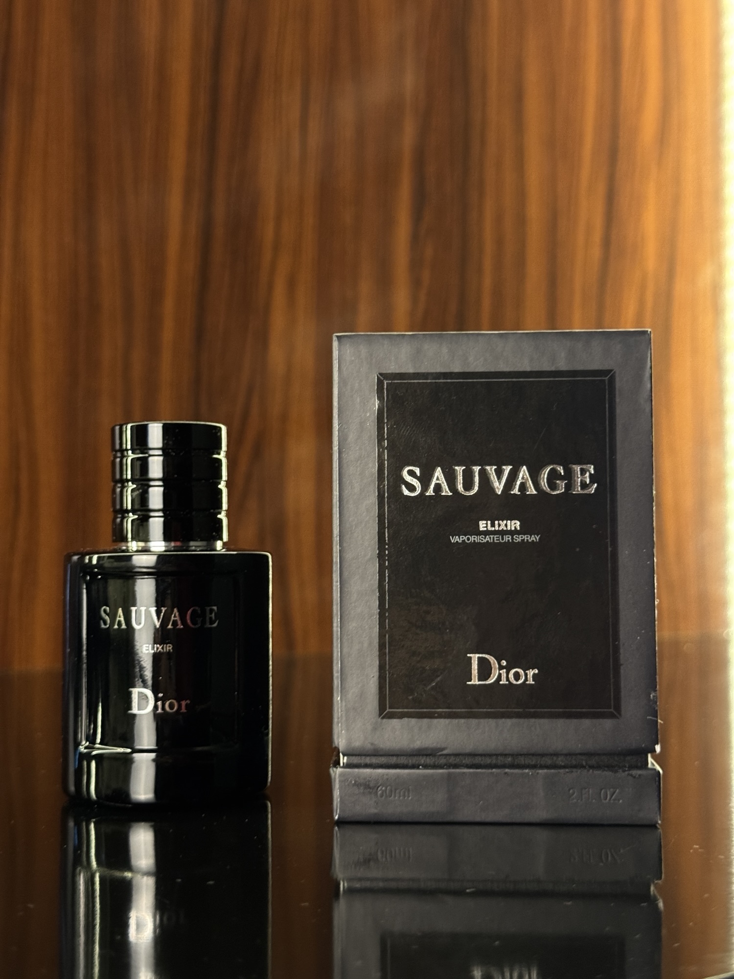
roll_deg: -0.3
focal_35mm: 48
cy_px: 490
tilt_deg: +1.9
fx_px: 1357
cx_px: 367
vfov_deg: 39.7
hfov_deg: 30.3
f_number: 1.78
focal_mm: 6.76
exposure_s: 1/40
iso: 500
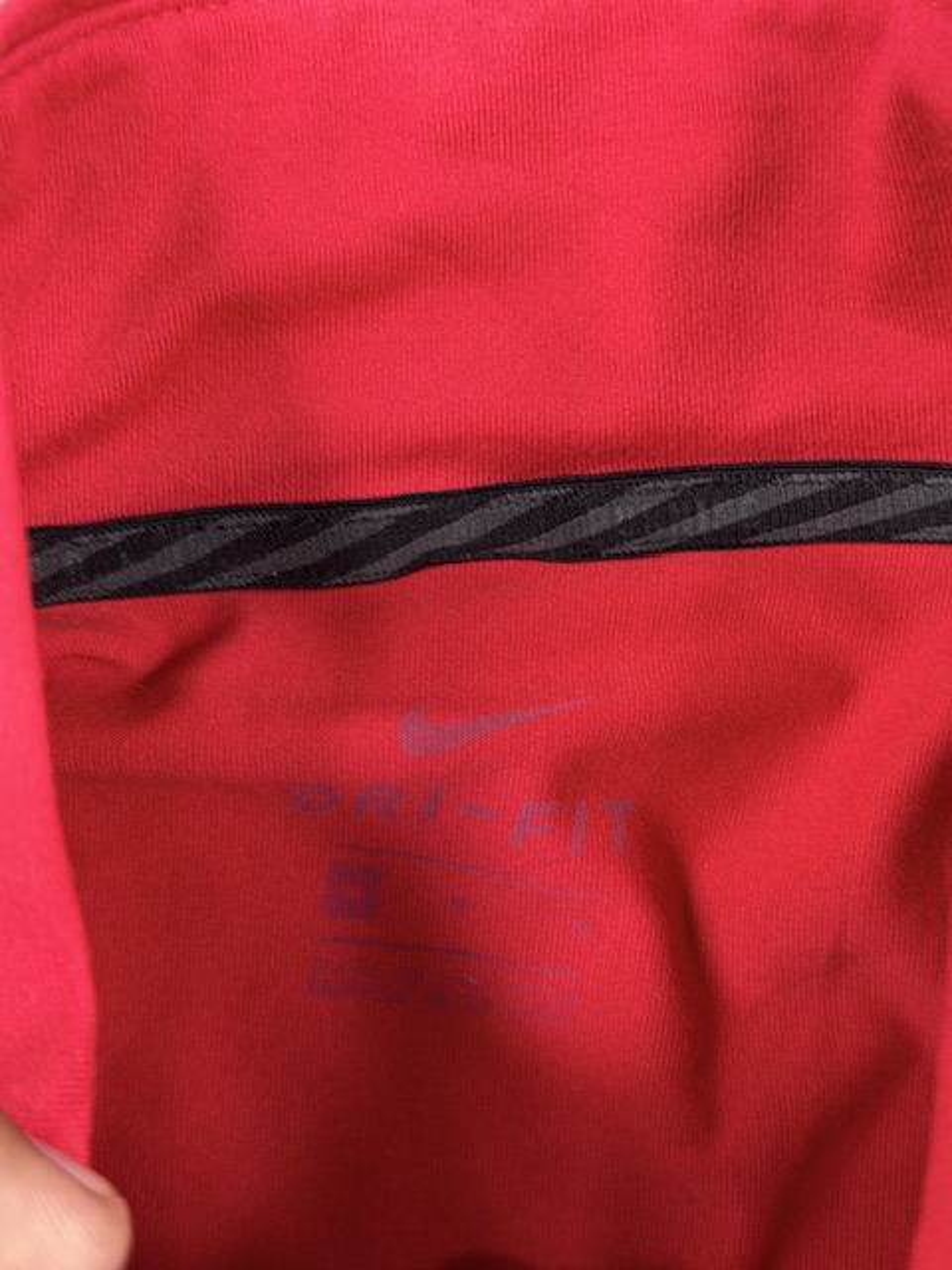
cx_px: 476
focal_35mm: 48
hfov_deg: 30.3
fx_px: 1760
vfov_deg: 39.7
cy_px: 635
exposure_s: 1/50
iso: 125
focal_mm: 6.76
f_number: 1.78
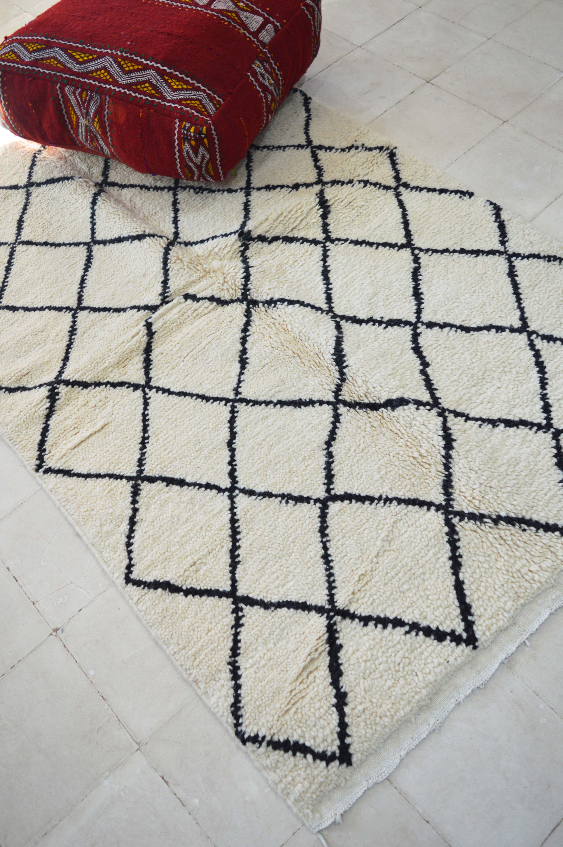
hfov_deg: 43.5
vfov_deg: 62.0
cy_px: 424
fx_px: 705
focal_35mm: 30
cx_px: 282
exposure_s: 1/60
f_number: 4
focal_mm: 20
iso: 400
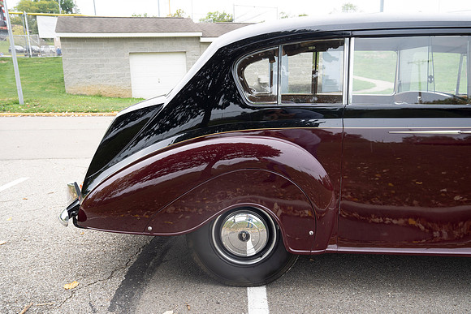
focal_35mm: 32
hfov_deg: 58.7
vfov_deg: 41.1
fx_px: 419
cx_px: 236
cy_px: 157
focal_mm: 32
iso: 200
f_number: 5.6
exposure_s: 1/100
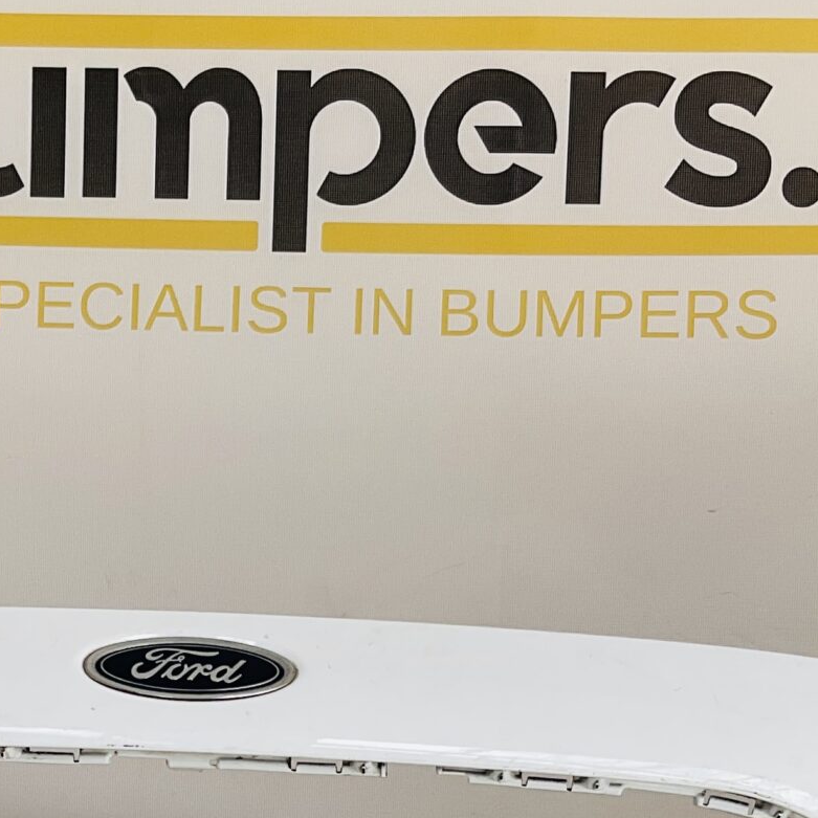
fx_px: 2246
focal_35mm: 84
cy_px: 810
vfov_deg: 20.0
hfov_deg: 20.6
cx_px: 258
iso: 16
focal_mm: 3
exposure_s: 1/454
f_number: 1.8
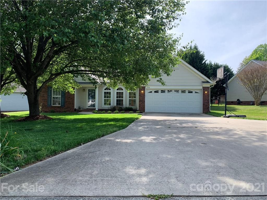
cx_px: 134
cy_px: 100
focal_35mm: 26
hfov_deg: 67.3
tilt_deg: +1.5
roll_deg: -1.6
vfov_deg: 53.1
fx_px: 201
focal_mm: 4.25
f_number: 1.8
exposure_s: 1/683
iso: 25
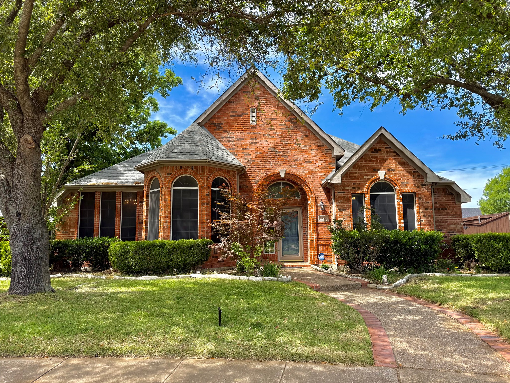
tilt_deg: +8.9
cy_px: 192
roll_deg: +0.1
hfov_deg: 71.6
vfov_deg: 56.8
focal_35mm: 24
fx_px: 354
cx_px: 255
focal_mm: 6.76
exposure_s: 1/1522
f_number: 1.78
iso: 100
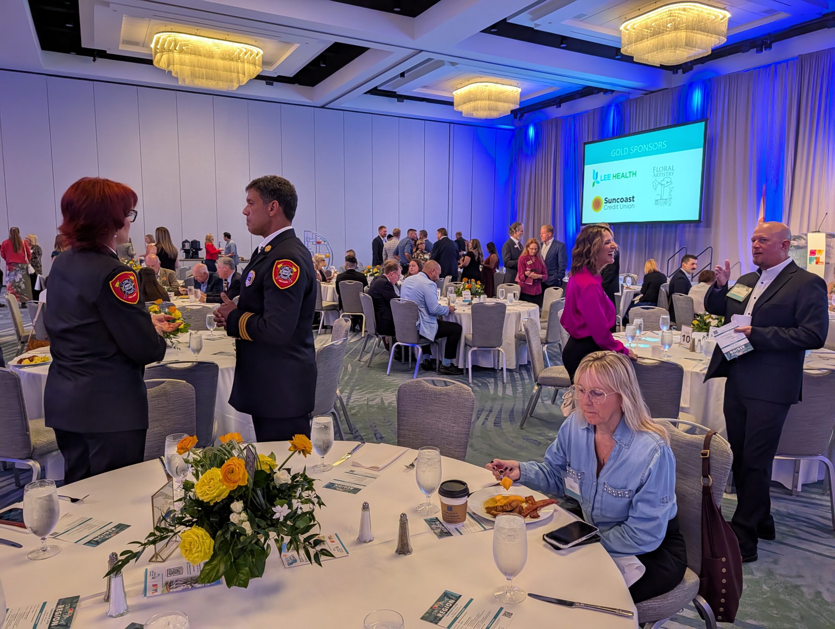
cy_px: 314
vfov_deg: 56.9
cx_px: 418
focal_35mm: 24
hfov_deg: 71.5
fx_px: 580
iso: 411
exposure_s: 1/108
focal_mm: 6.9
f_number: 1.68
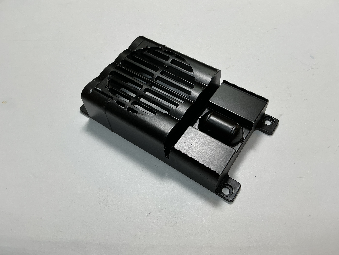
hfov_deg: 61.7
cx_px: 170
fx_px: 284
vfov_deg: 48.2
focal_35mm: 29
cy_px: 128
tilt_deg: -57.8
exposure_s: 1/174
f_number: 1.8
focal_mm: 3
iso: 20
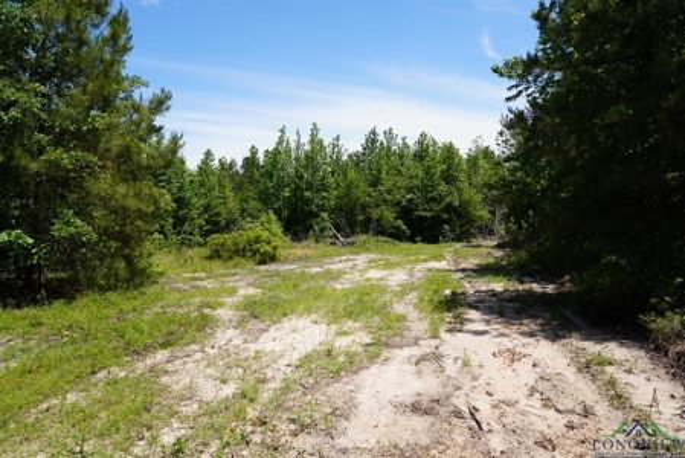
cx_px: 342
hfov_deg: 73.7
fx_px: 457
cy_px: 229
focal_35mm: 24
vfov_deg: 53.2
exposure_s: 1/640
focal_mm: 16
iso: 100
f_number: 5
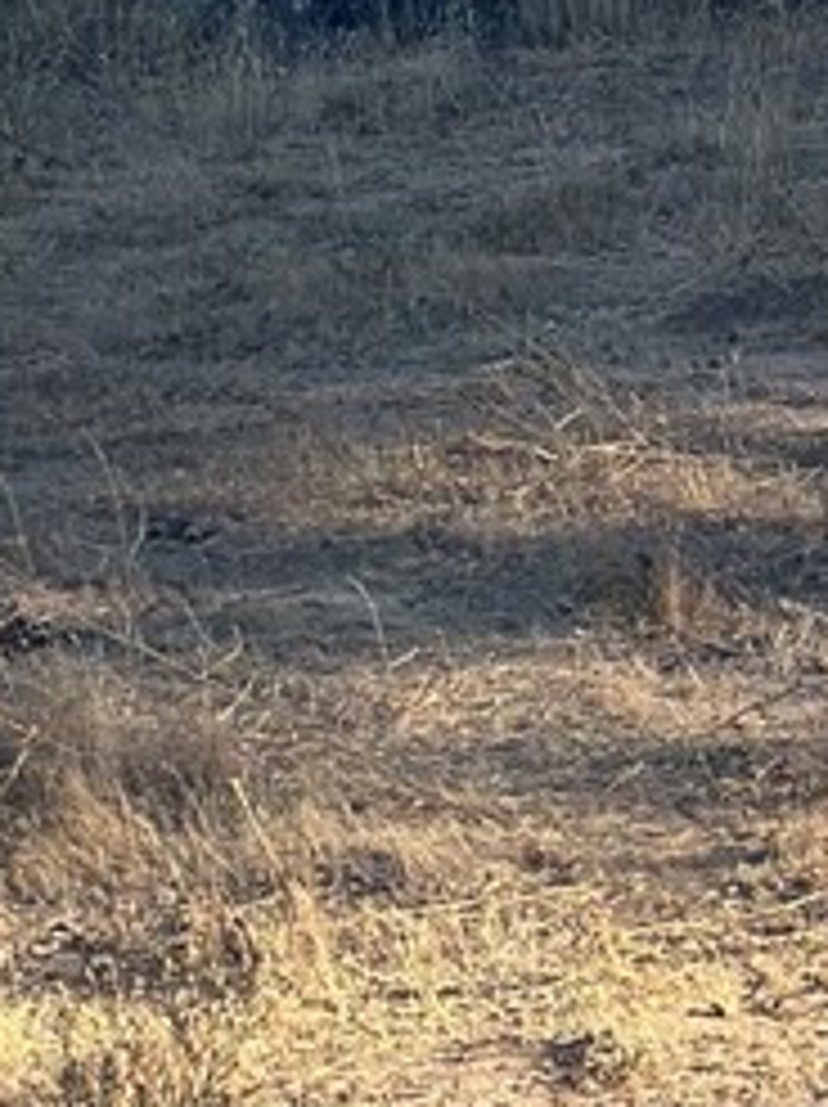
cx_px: 1094
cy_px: -950
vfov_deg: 9.4
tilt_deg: +6.8
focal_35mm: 200
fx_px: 6390
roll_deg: +1.0
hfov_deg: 7.3
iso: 80
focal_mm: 6.86
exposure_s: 1/2028
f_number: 1.78
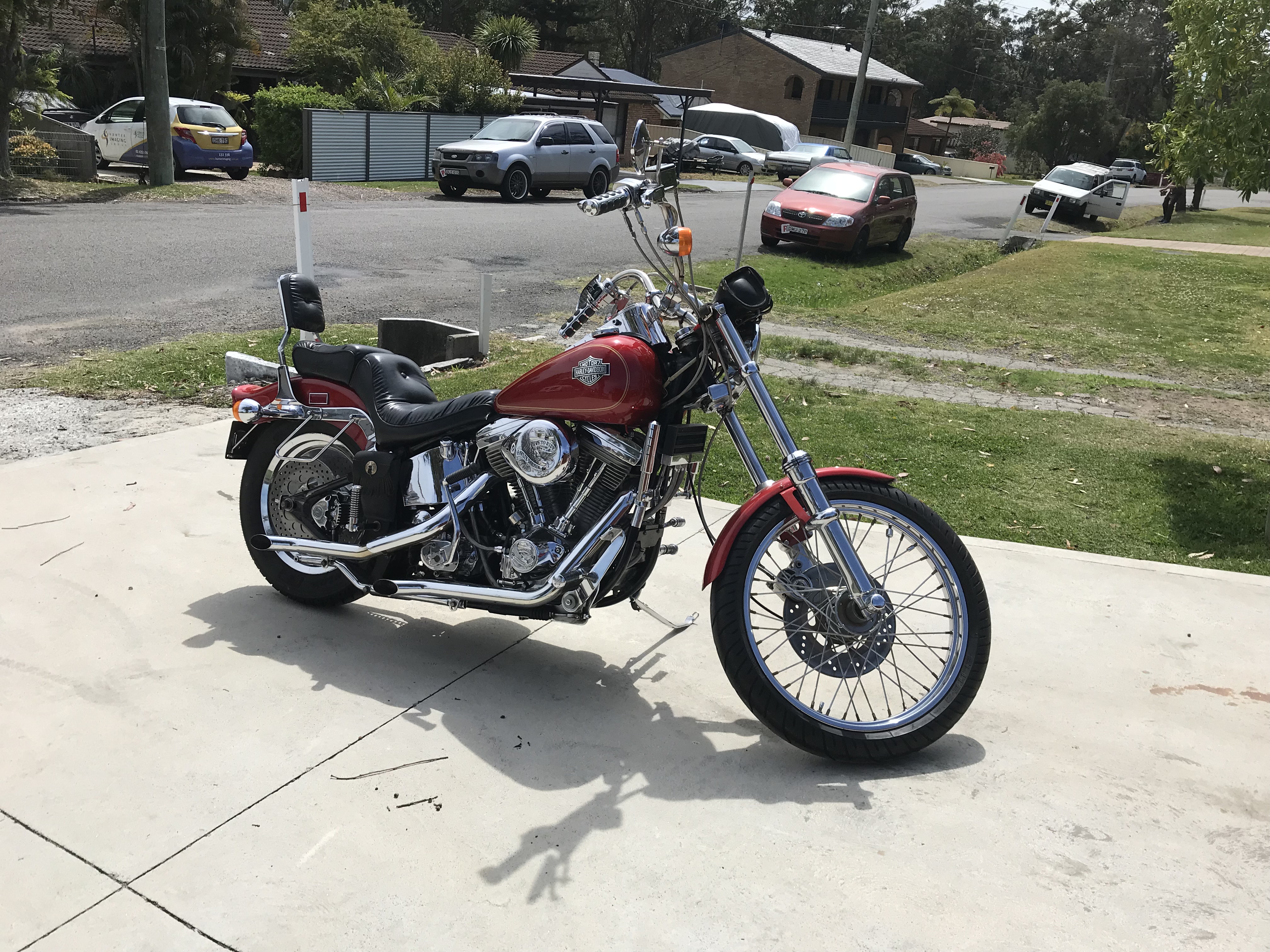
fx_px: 1027
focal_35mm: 28
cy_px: 476
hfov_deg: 63.4
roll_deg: -7.0
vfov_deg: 49.7
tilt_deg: -20.3
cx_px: 635
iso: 20
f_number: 1.8
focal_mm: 3.99
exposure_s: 1/2660
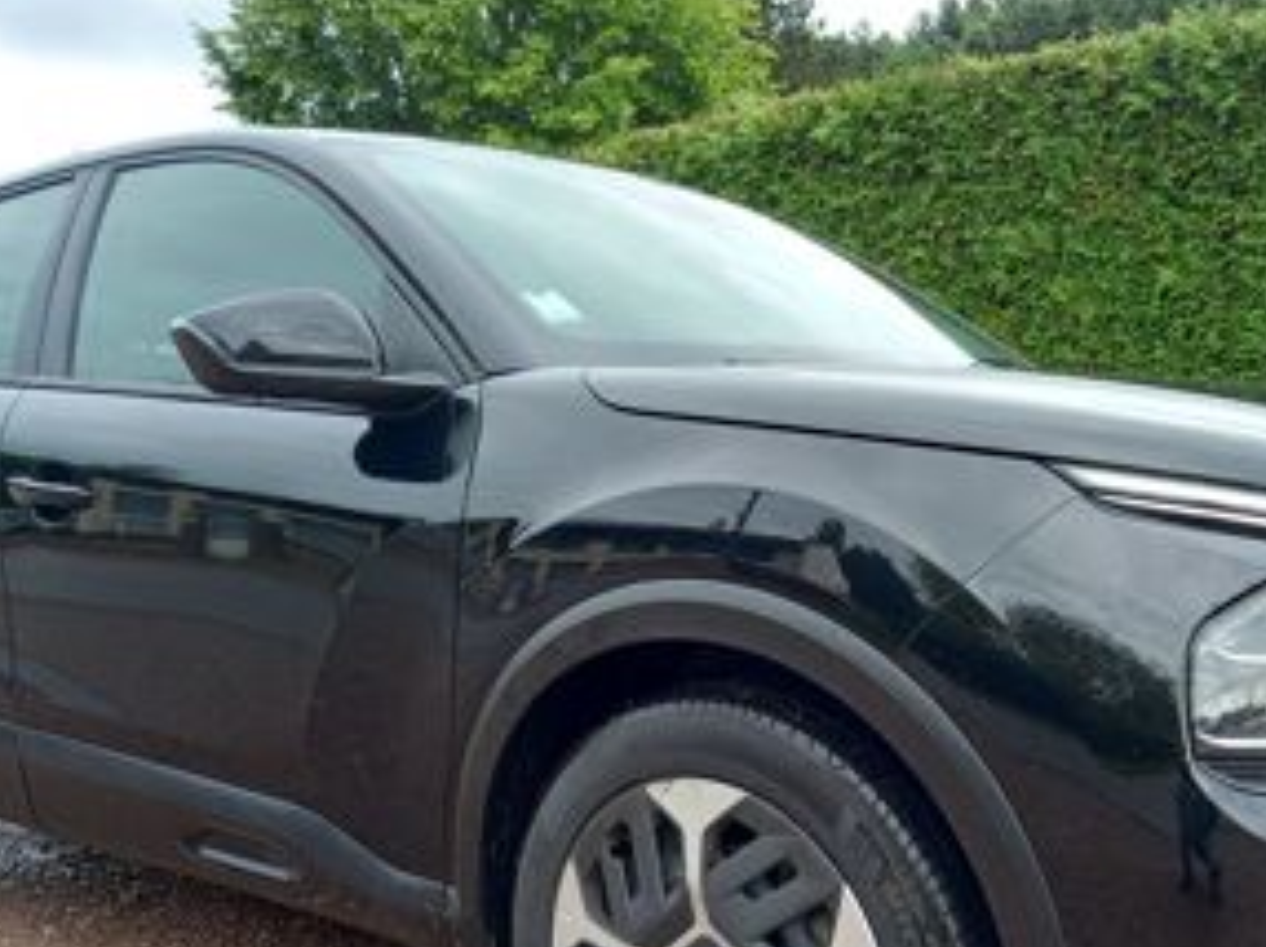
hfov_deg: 44.6
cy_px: 681
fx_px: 1535
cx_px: 744
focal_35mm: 42
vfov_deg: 33.8
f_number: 2
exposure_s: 1/120
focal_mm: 4.6
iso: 40
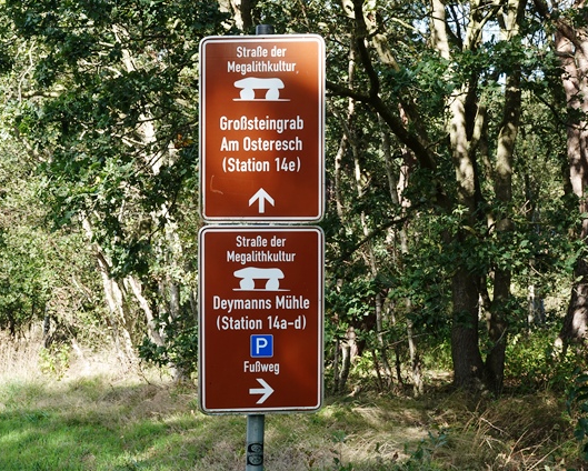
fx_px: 1028
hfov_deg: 31.8
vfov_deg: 25.8
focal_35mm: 59
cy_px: 235
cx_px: 237
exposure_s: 1/60
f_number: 8
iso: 160
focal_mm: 18.92
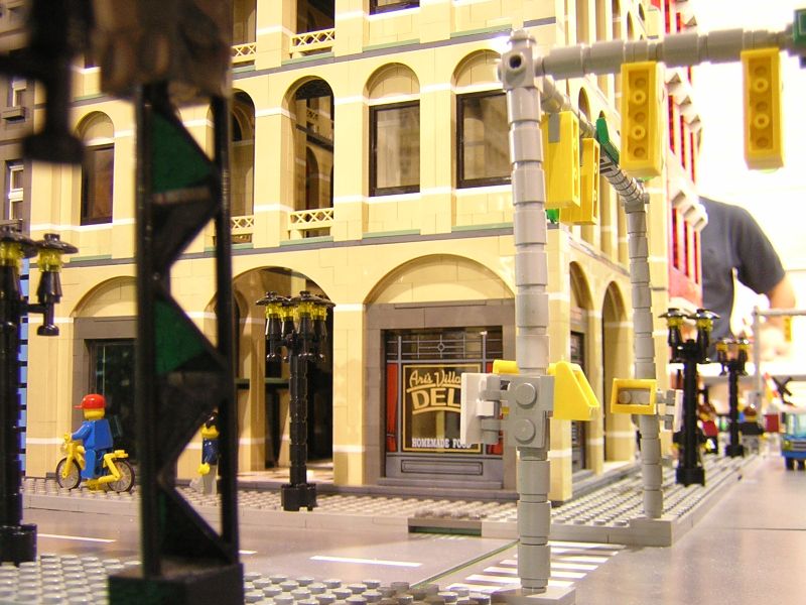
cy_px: 302
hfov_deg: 46.8
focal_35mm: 40
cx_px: 403
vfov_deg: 36.0
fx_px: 931
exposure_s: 1/3.1
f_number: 2.7
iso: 268
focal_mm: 5.2
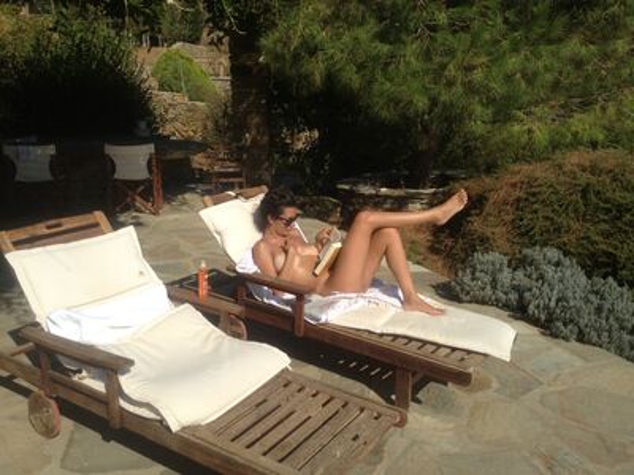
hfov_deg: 52.6
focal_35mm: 35
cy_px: 238
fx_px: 641
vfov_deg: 40.7
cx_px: 317
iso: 50
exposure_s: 1/2762
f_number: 2.4
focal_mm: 4.28
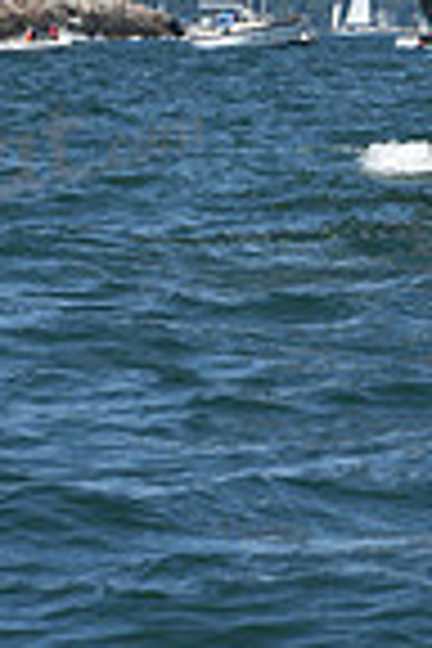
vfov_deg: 4.5
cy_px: -558
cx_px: 439
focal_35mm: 452
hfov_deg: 3.0
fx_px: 8135
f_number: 9
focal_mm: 112
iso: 250
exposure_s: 1/1000
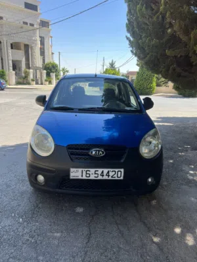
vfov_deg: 67.3
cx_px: 98
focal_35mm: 26
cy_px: 131
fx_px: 197
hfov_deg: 53.1
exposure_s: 1/1377
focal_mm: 5.7
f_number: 1.5
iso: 50
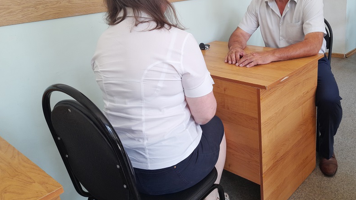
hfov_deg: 57.4
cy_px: 70
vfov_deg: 34.4
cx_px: 220
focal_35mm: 34
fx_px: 321
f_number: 2
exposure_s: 1/60
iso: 32
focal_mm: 4.6
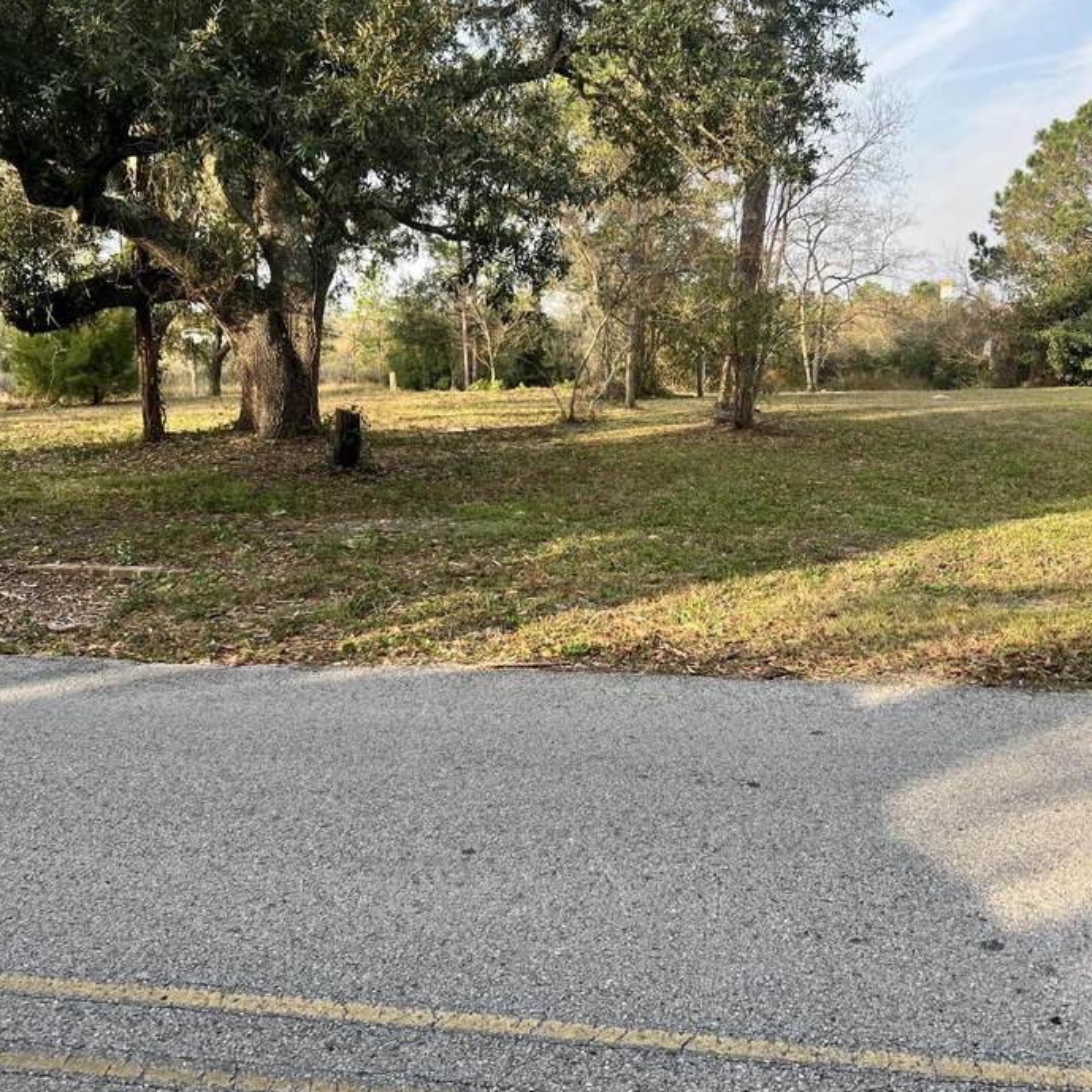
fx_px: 1142
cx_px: 537
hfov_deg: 51.1
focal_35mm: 32
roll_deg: +1.0
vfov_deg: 50.9
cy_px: 463
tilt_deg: -5.2
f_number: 1.5
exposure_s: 1/654
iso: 50
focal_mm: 5.7
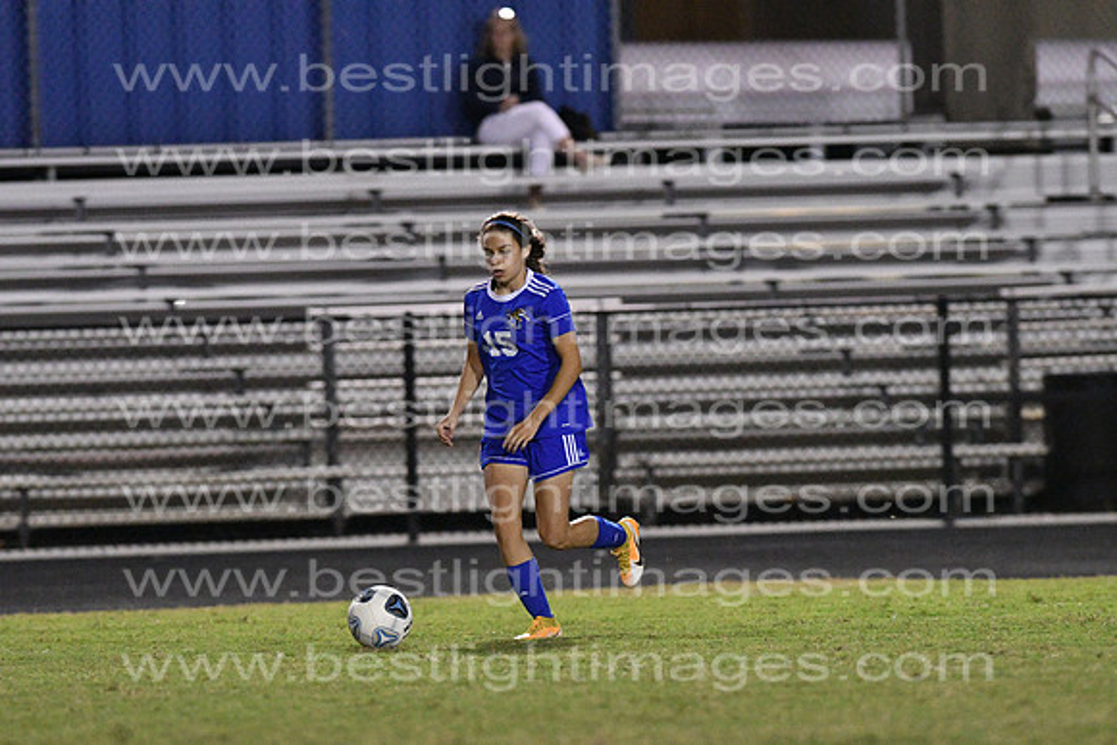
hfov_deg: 4.6
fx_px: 13965
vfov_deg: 3.1
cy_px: 372
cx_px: 558
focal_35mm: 450
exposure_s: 1/640
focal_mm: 300
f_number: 3.5
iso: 10000
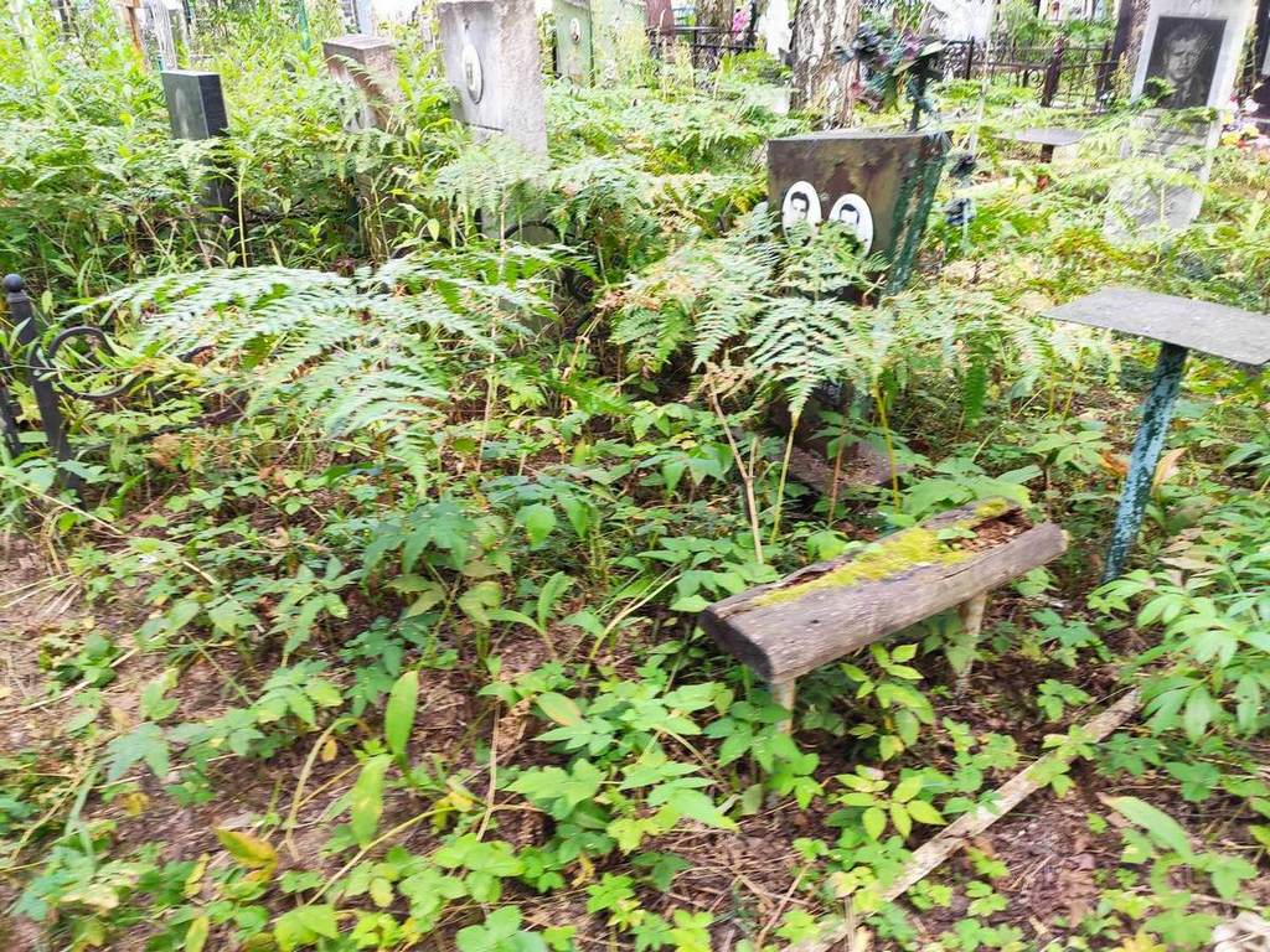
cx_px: 635
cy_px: 476
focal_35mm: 26
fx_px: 954
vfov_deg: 53.1
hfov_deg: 67.3
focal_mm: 4.77
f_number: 1.75
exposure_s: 1/50
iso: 128
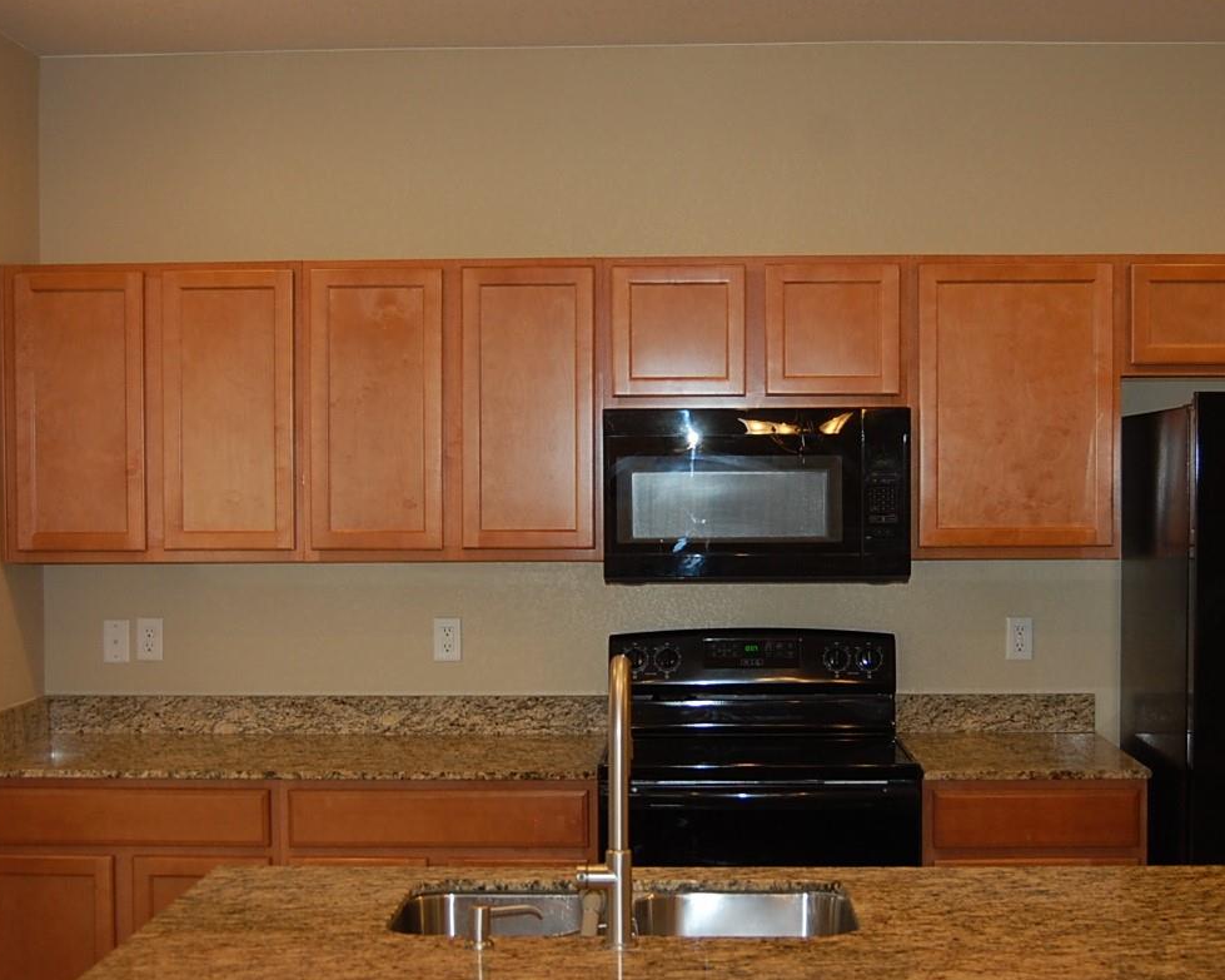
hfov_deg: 37.5
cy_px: 534
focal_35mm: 50
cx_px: 624
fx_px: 1802
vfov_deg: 30.4
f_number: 3.8
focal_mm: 23
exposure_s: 1/60
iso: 400
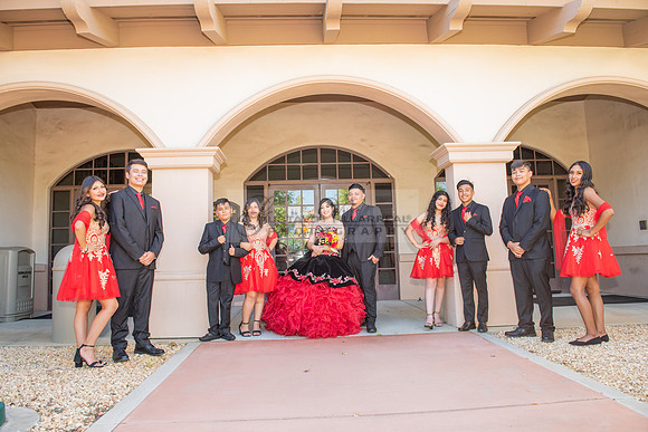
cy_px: 216
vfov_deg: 51.5
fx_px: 448
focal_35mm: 25
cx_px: 324
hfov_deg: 71.8
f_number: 5
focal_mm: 24
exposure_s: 1/200
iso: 500
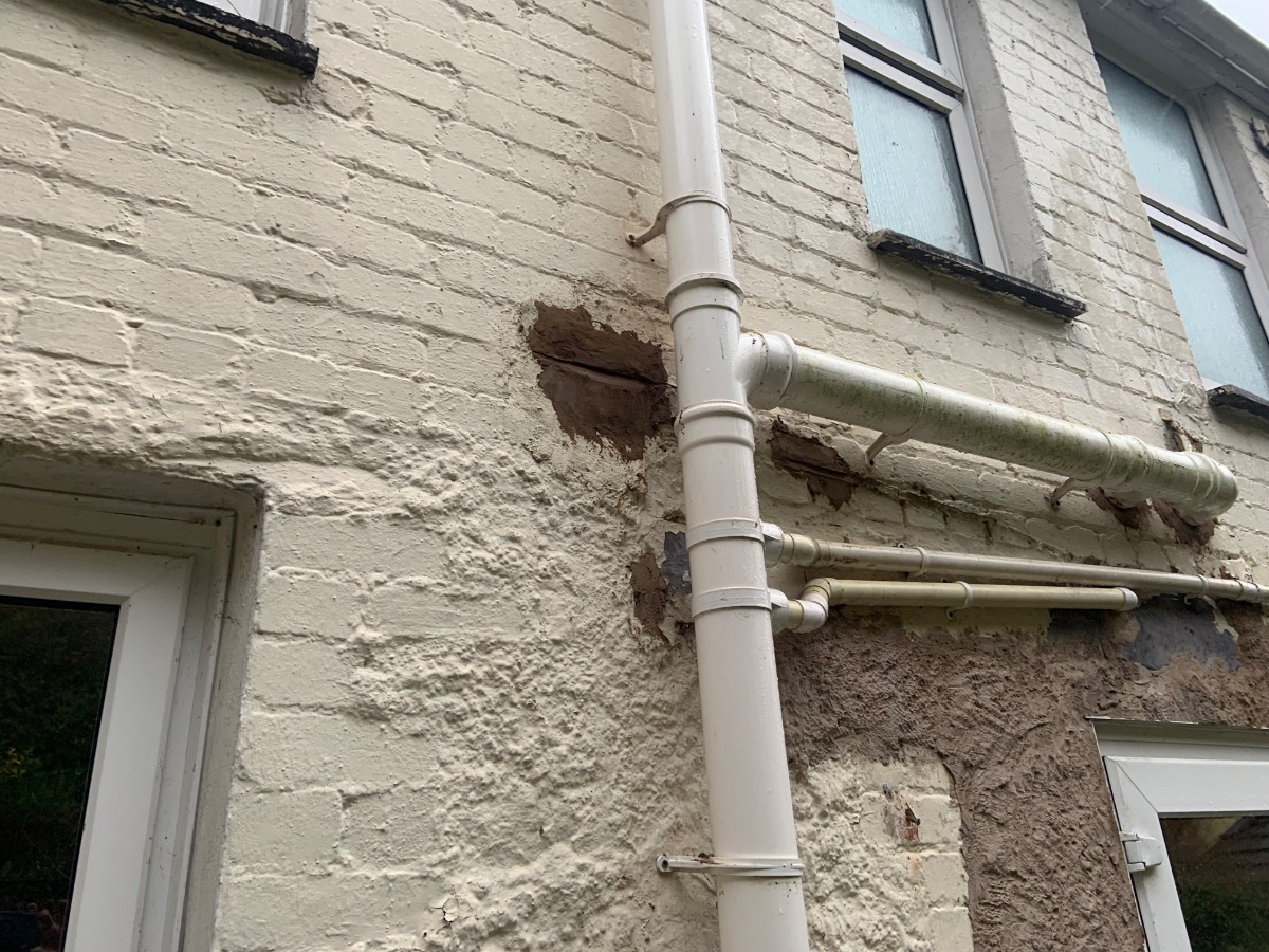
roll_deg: +2.2
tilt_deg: +22.6
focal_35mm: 26
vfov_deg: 53.1
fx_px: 953
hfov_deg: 67.3
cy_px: 476
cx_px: 634
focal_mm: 4.25
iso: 100
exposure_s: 1/87
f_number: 1.8
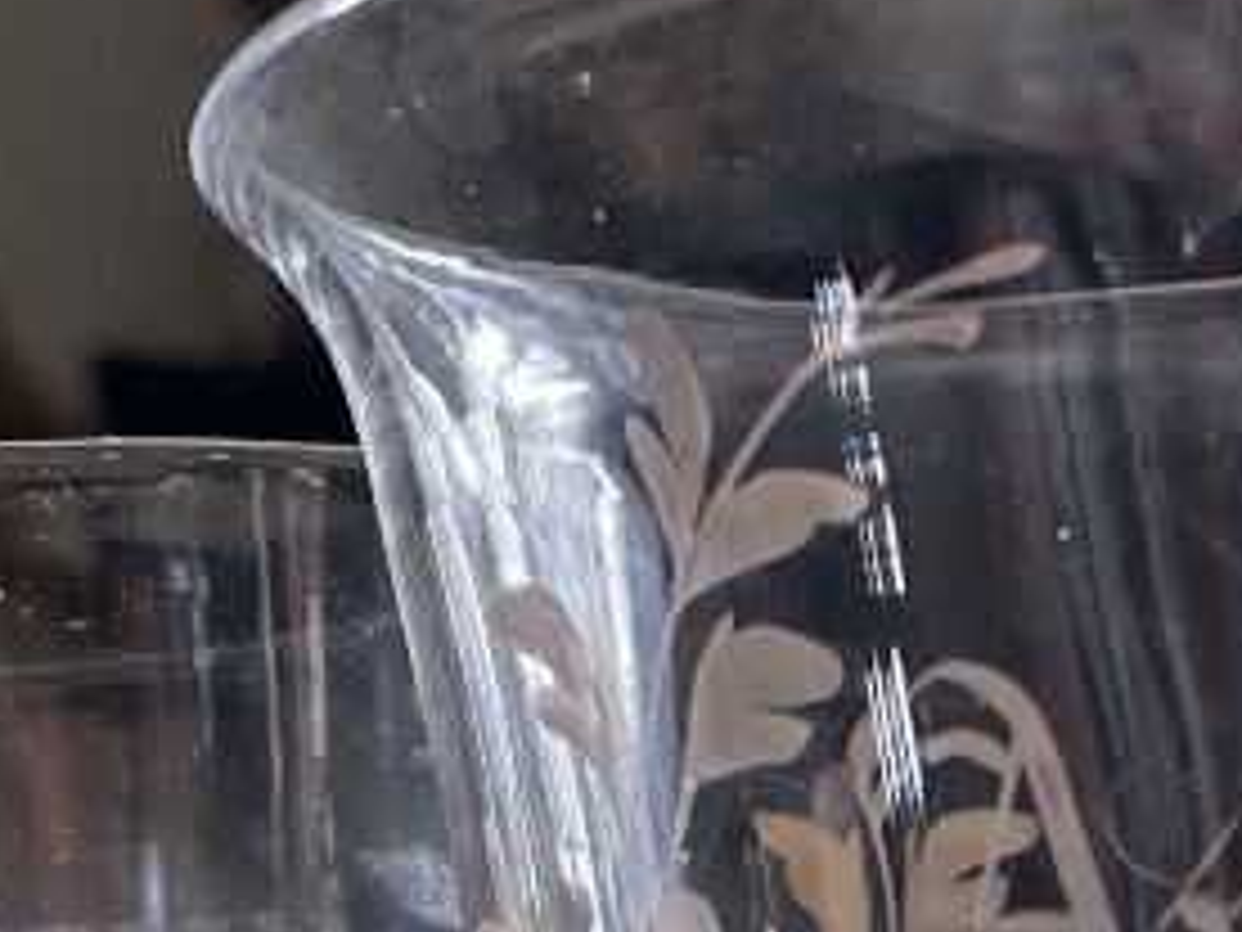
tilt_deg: -5.5
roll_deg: +5.7
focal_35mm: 113
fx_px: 4054
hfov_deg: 17.2
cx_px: 1094
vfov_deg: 12.1
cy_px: 1666
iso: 100
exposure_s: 1/121
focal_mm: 4.2
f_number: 1.6
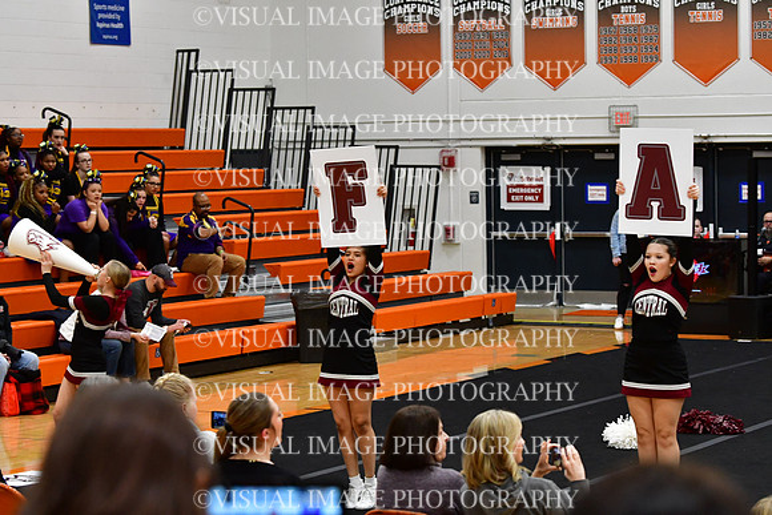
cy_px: 258
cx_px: 386
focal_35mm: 105
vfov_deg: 13.0
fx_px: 2252
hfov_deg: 19.5
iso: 4000
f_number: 4
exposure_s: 1/500
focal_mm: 70
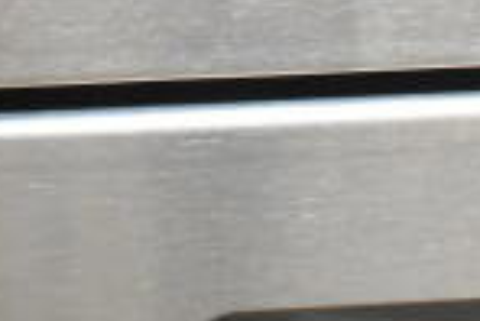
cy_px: -287
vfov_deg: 9.9
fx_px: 1736
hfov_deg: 15.7
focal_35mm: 130
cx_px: 136
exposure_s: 1/40
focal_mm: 21
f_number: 3.8
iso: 1600
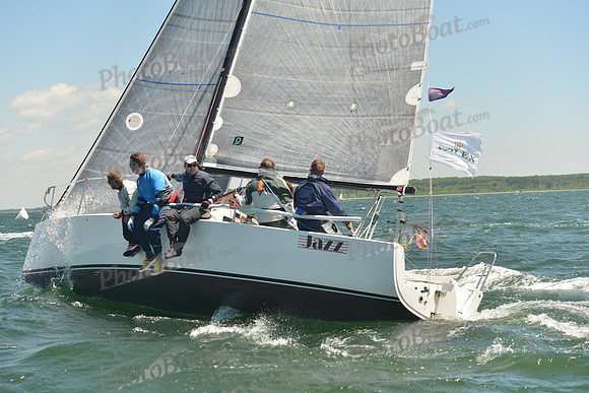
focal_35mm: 70
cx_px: 294
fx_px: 1145
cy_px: 196
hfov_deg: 28.8
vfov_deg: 19.5
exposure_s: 1/800
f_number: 4
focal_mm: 70
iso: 400
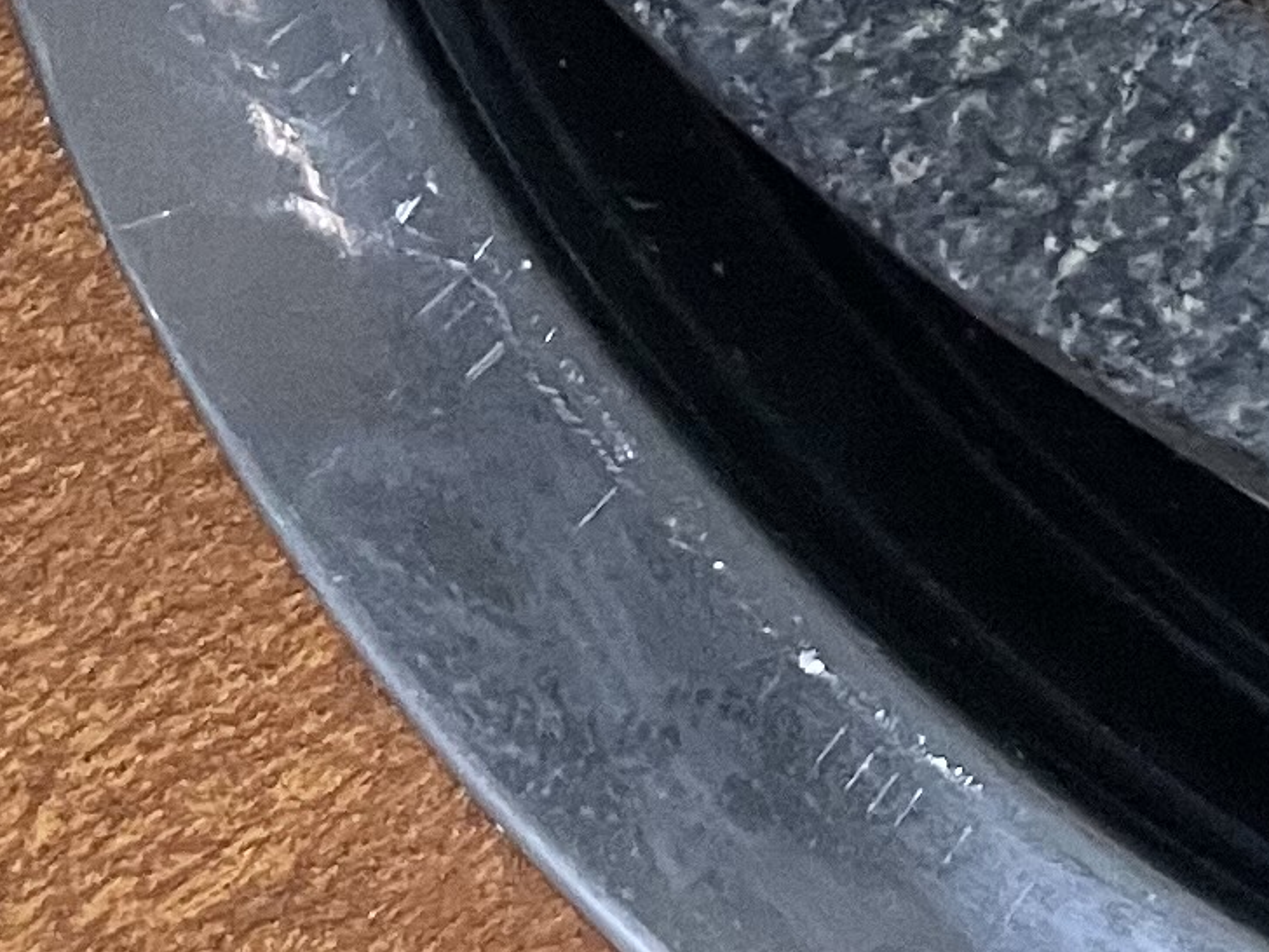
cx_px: 3274
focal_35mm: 144
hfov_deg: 11.0
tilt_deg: -58.5
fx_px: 5279
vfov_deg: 9.2
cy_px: -1404
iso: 200
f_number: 1.6
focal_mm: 4.2
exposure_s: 1/60
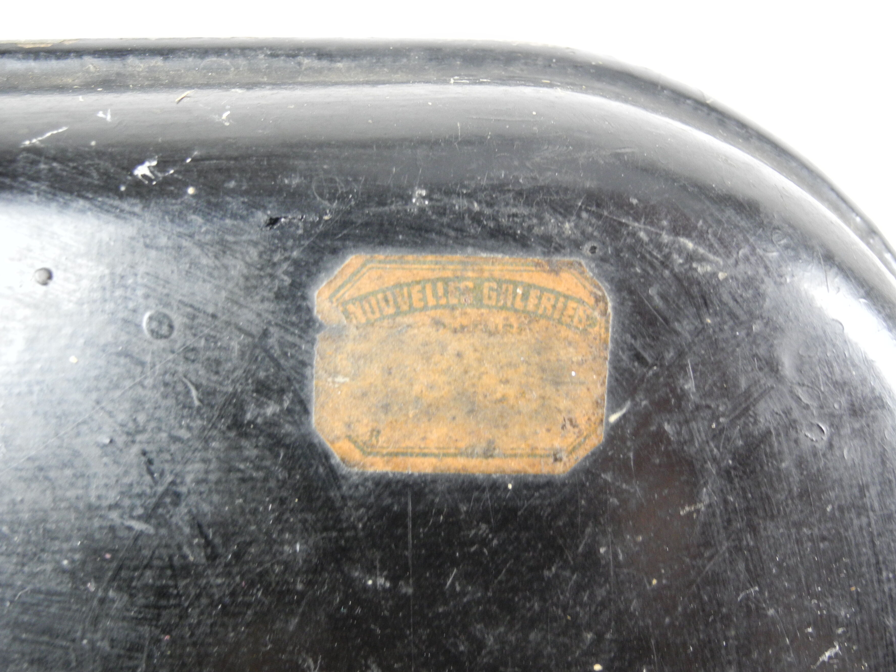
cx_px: 457
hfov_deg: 58.3
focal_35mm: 31
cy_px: 340
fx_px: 802
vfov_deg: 45.4
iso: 400
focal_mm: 6.4
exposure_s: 1/31.4
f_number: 2.8
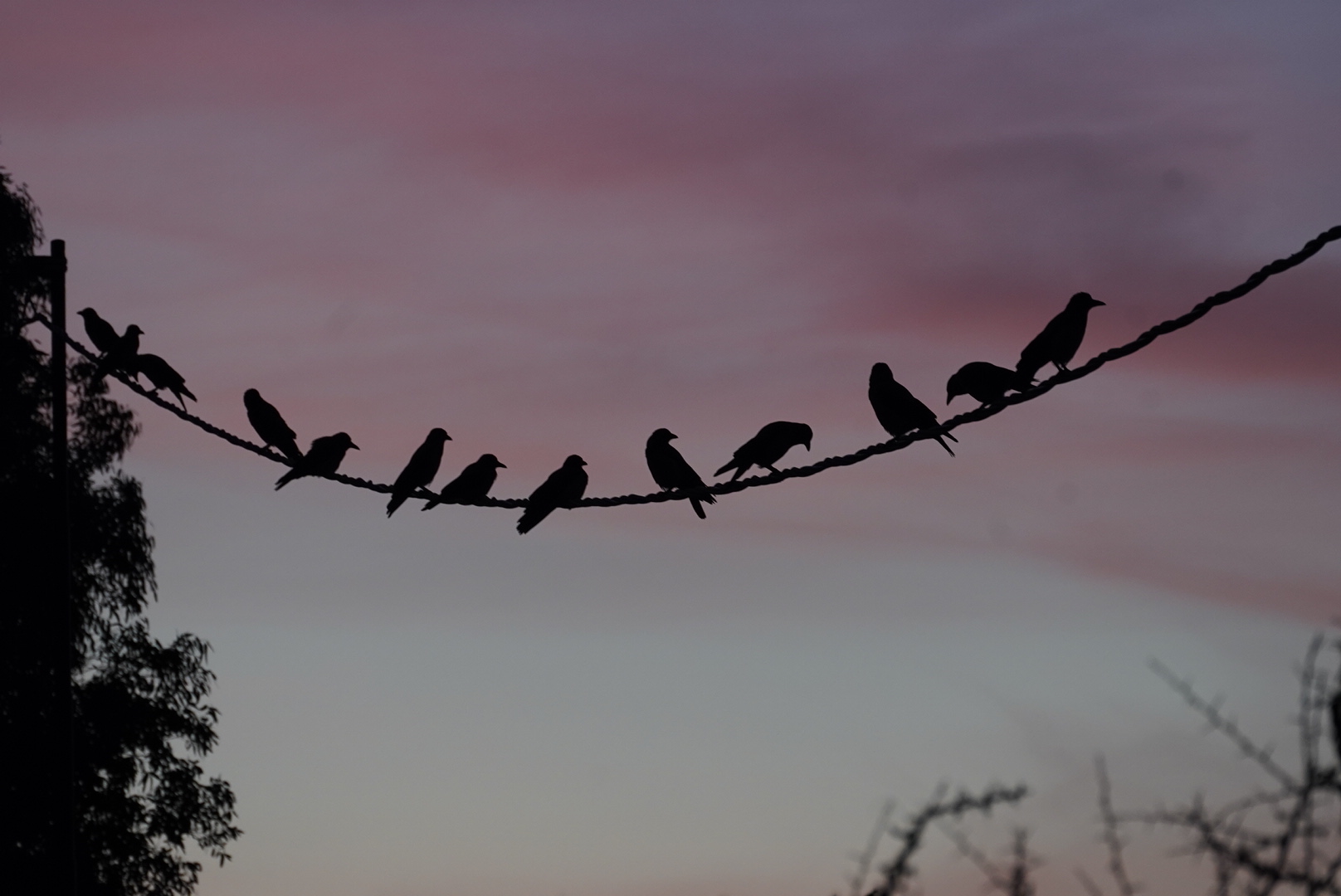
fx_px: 15581
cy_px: 448
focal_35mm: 418
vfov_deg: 3.3
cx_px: 670
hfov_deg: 4.9
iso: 1000
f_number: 8
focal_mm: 279
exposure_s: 1/60
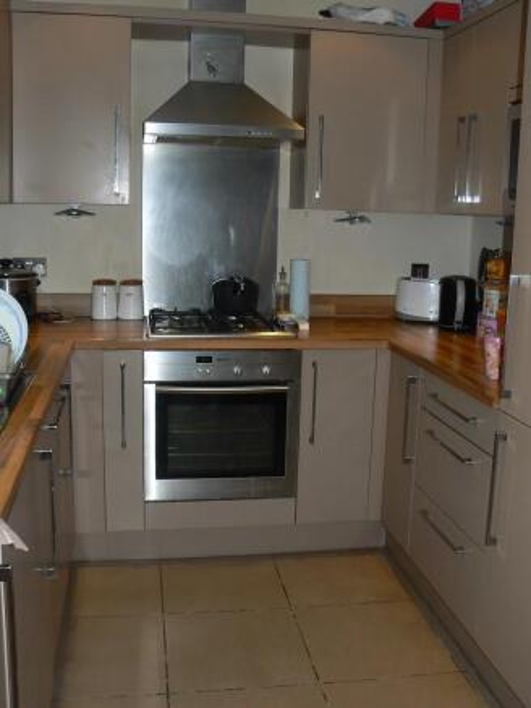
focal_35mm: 36
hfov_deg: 39.7
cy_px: 354
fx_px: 736
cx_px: 266
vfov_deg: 51.3
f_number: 4.5
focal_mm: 6
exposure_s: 1/40
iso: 100
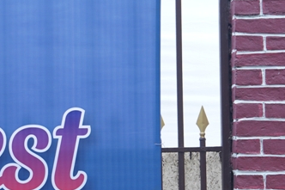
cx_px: -112
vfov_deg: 5.4
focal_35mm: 253
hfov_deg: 8.0
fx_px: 2002
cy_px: 122
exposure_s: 1/125
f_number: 3.2
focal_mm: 70
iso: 125
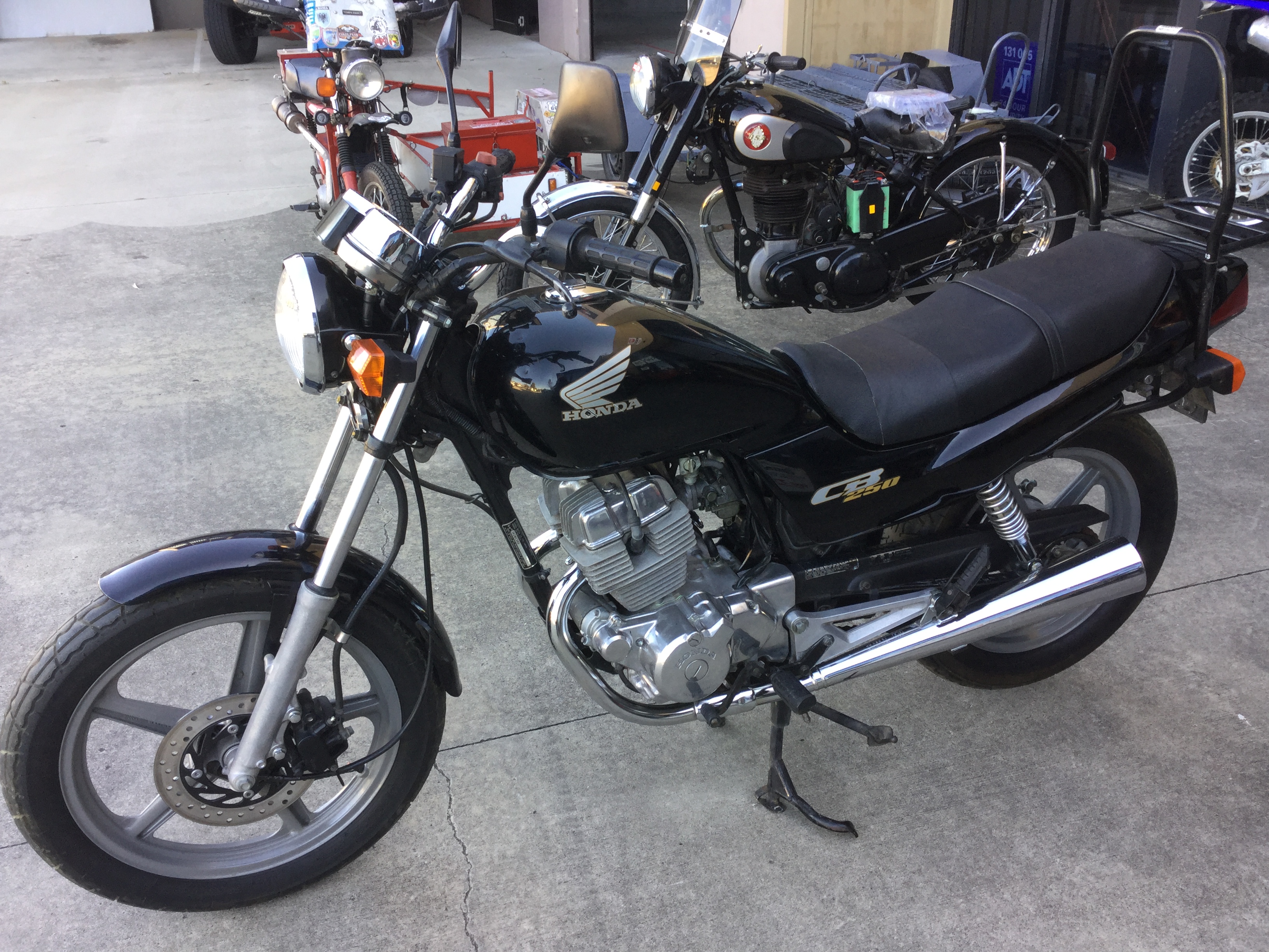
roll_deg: -0.1
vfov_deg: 45.4
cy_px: 476
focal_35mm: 31
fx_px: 1136
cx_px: 634
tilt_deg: -26.8
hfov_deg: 58.4
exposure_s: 1/50
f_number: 2.4
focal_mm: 3.3
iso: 25
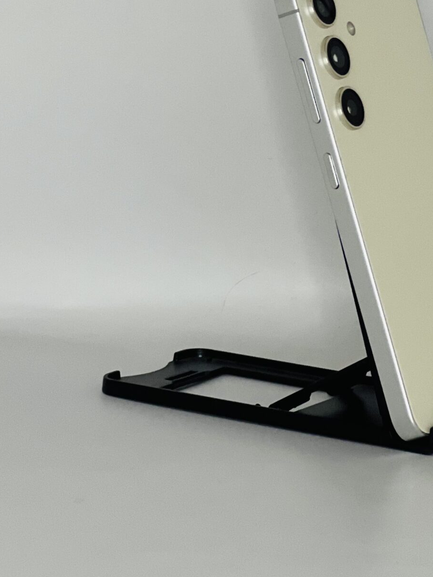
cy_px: 51
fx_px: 2718
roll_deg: -0.3
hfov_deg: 9.1
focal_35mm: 163
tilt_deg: -4.6
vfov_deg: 12.0
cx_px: 355
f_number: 2.8
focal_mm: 9
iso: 200
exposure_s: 1/36
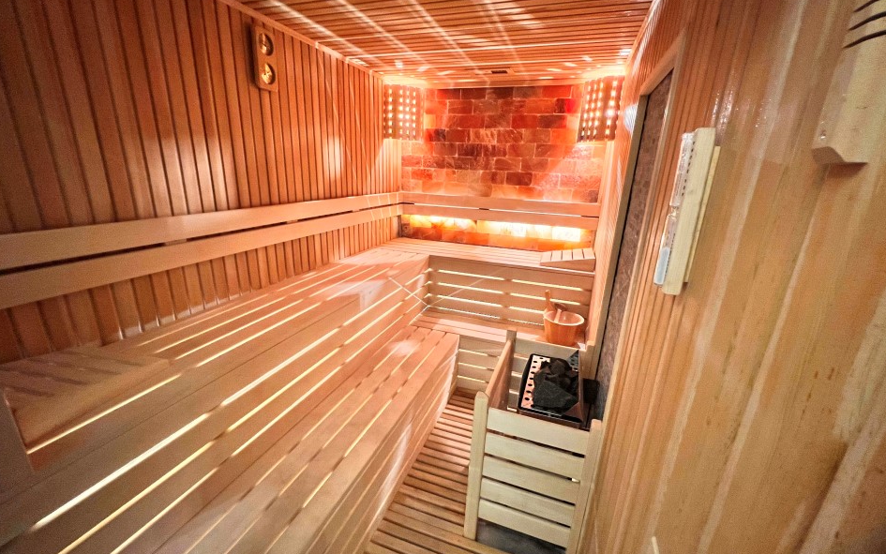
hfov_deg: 105.3
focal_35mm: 14
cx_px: 445
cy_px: 282
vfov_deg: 78.7
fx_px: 338
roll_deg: -1.9
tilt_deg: -17.1
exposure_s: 1/50
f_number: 1.8
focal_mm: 1.57
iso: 640
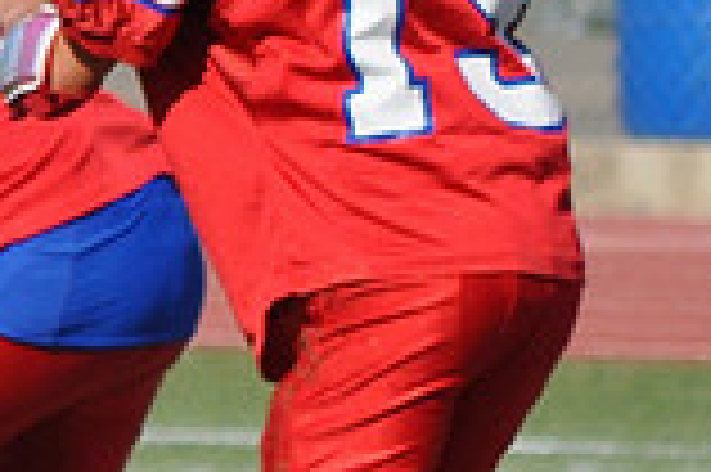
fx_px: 21742
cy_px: 193
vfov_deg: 1.2
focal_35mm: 1102
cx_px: -472
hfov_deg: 1.9
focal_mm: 200
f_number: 6.3
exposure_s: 1/1600
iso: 400
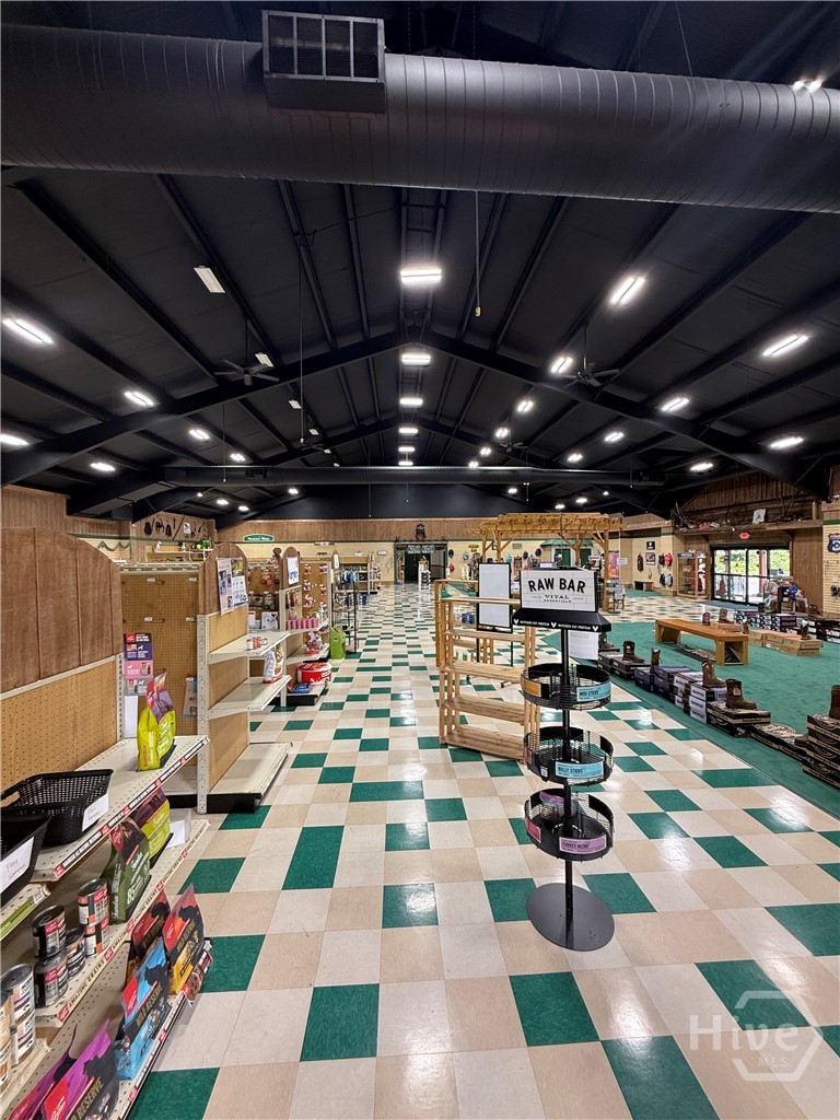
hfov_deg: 85.7
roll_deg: +0.7
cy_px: 560
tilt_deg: -0.4
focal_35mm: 14
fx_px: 453
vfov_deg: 102.1
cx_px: 420
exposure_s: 1/99
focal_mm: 2.22
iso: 200
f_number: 2.2
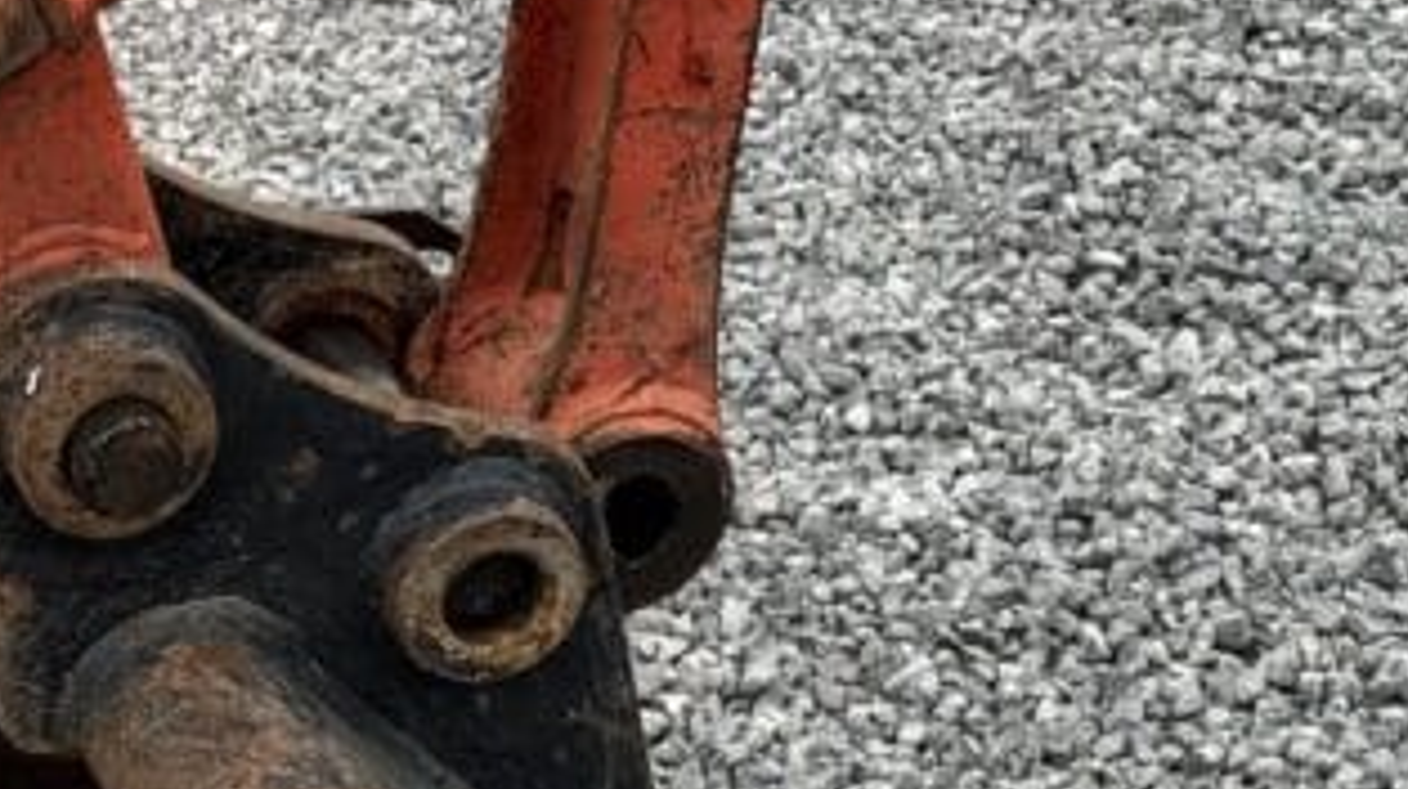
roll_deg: +1.5
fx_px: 5595
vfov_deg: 8.0
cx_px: 81
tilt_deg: -32.9
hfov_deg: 14.2
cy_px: 724
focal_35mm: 150
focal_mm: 6.76
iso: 64
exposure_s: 1/1011
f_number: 1.78
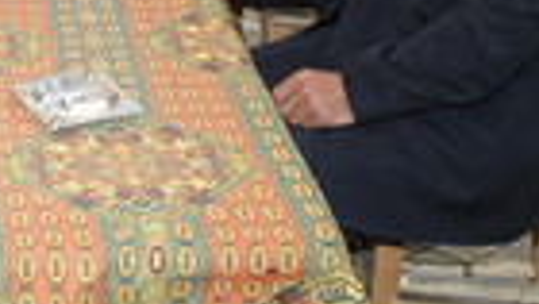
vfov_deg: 11.6
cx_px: -127
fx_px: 1387
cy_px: -248
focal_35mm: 97
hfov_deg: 20.4
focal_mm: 18
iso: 400
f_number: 5.6
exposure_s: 1/125
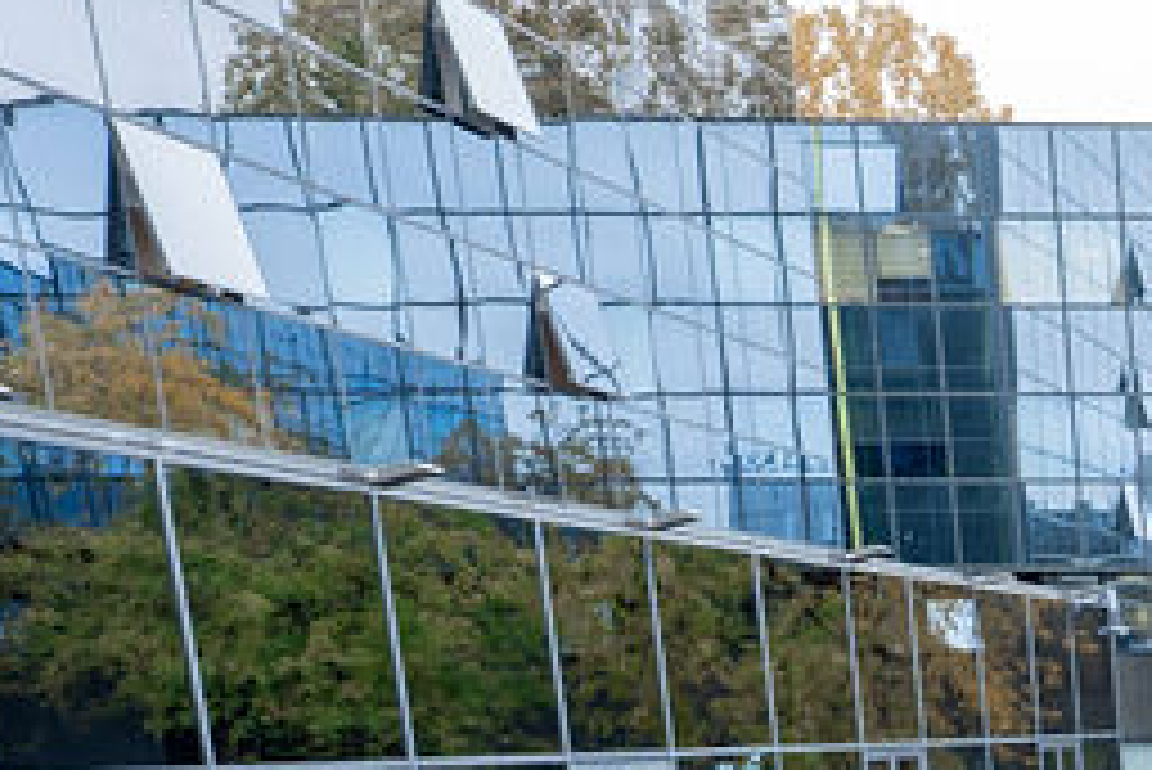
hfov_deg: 19.2
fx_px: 2657
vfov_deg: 14.4
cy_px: 1417
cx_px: 2012
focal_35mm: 83
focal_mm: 20
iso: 500
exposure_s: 1/250
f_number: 4
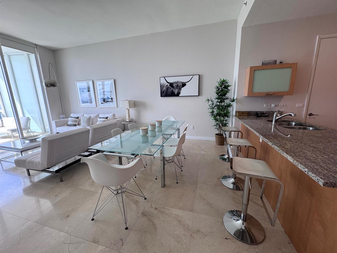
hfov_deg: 102.1
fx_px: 136
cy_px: 126
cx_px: 168
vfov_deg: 85.7
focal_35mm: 14
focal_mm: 2.22
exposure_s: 1/120
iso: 80
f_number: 2.2
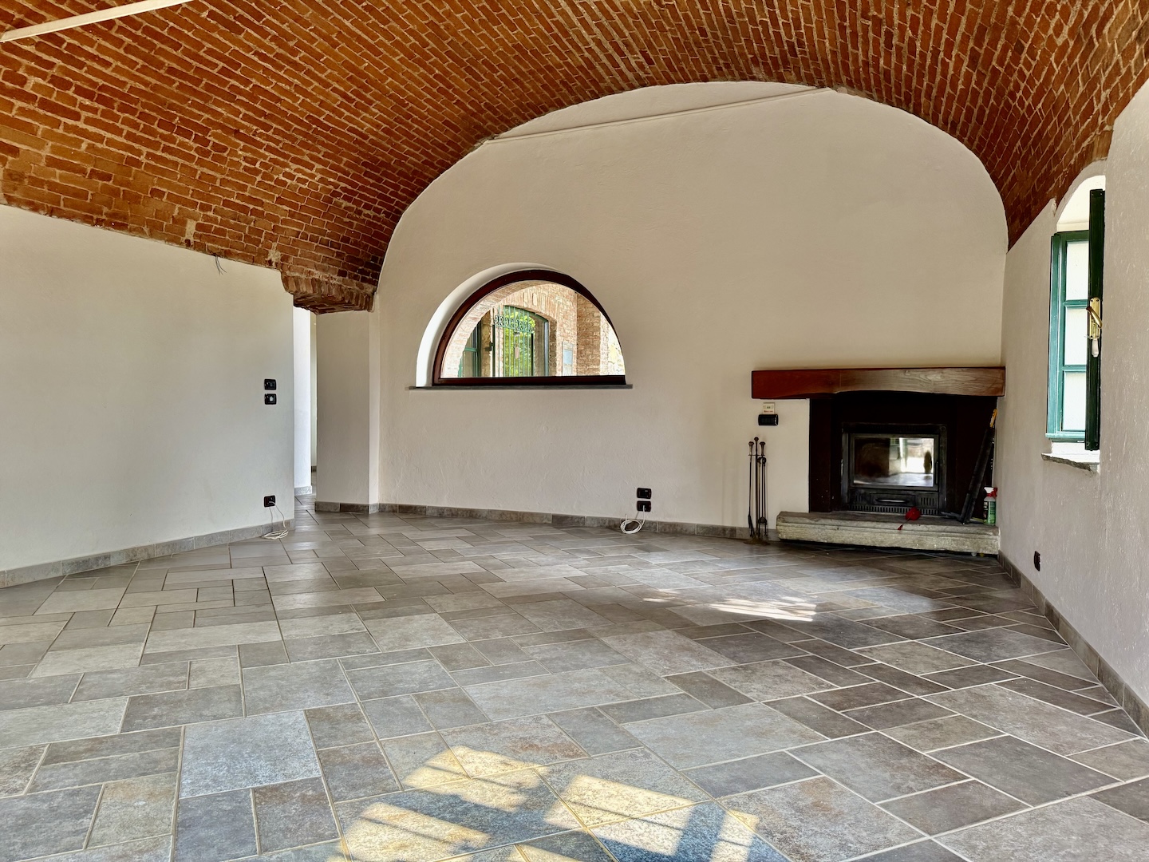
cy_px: 431
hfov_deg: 71.6
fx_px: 797
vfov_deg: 56.8
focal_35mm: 24
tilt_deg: +0.4
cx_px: 574
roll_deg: -0.4
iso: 200
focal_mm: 6.76
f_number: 1.78
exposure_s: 1/142
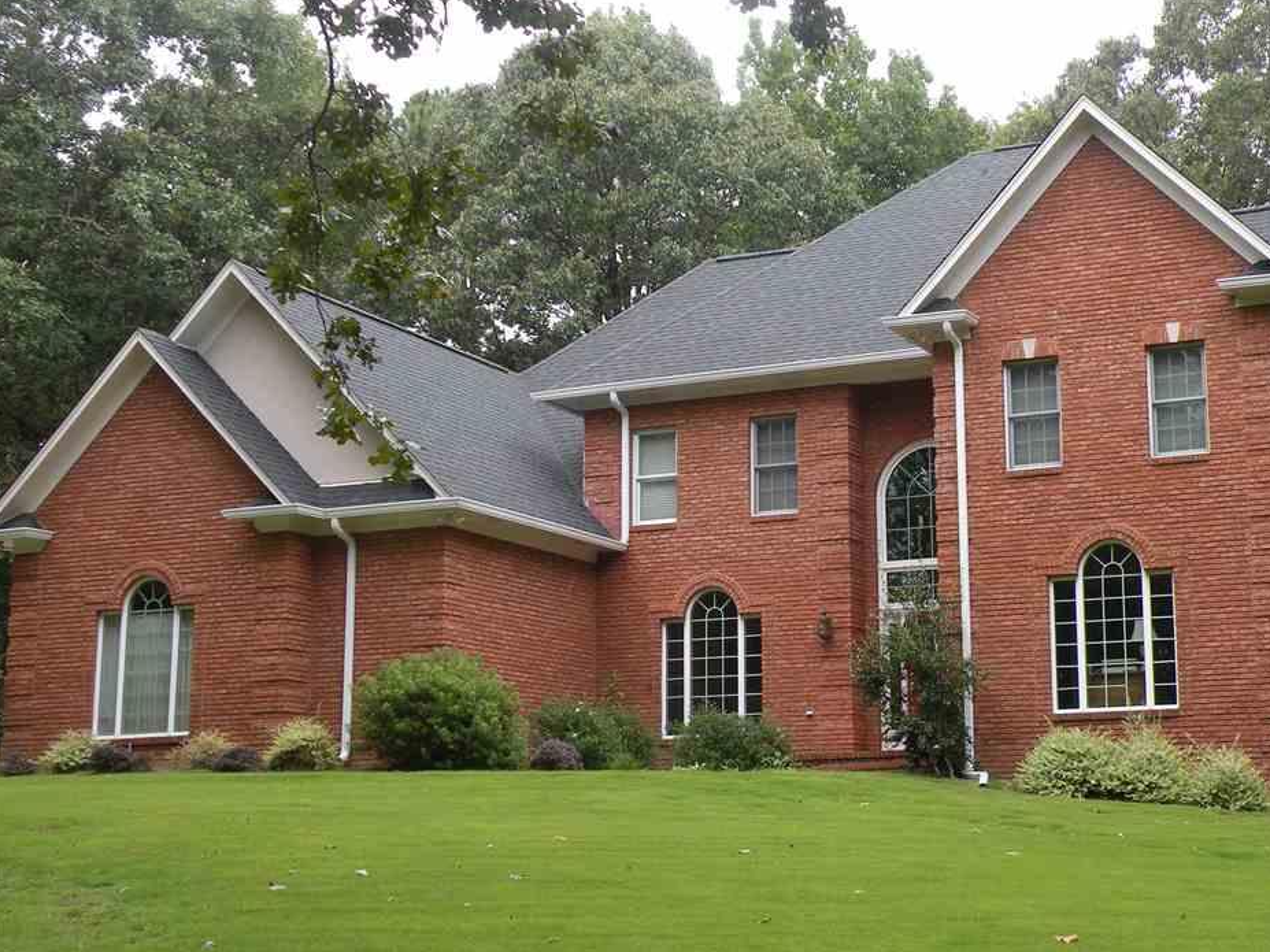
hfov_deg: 32.9
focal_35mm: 58
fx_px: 2128
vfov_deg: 25.2
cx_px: 870
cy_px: 474
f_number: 3.5
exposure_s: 1/81.8
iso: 64
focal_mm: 7.4
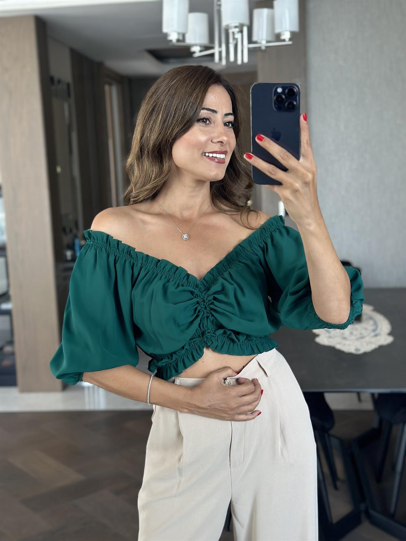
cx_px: 203
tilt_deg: -17.1
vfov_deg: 39.7
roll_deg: +3.8
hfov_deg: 30.3
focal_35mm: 48
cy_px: 270
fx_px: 751
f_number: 1.78
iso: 125
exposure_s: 1/85
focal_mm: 6.86
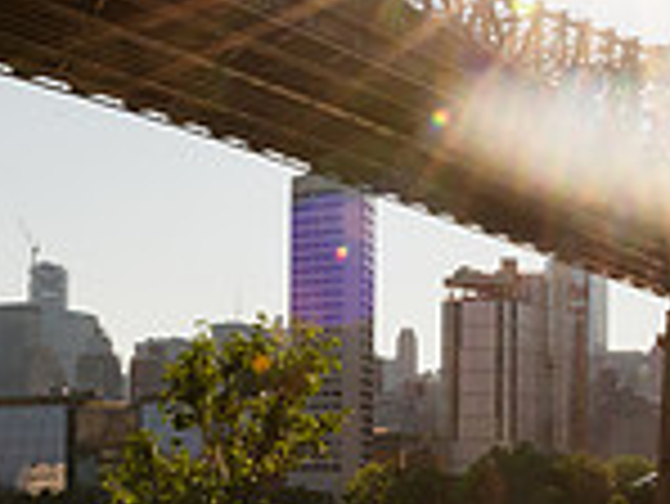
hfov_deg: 21.6
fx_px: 1743
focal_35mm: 90
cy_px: 461
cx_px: 184
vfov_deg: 16.2
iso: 500
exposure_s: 1/250
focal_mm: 24
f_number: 22
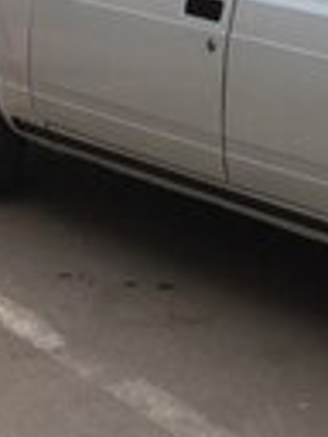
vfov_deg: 17.0
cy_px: -55
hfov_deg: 12.9
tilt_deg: -8.6
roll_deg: -1.2
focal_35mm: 112
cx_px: 400
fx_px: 1415
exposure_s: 1/402
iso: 32
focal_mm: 4.15
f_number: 2.2
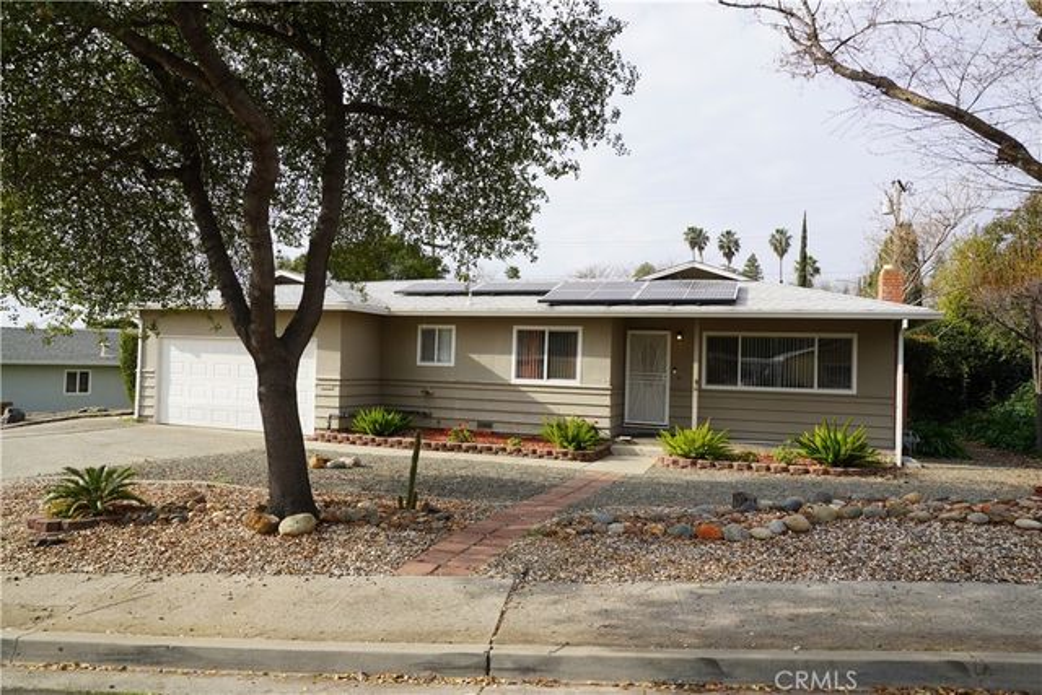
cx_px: 521
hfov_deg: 73.7
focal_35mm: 24
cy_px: 348
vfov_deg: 53.2
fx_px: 695
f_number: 9
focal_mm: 16
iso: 100
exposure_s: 1/125
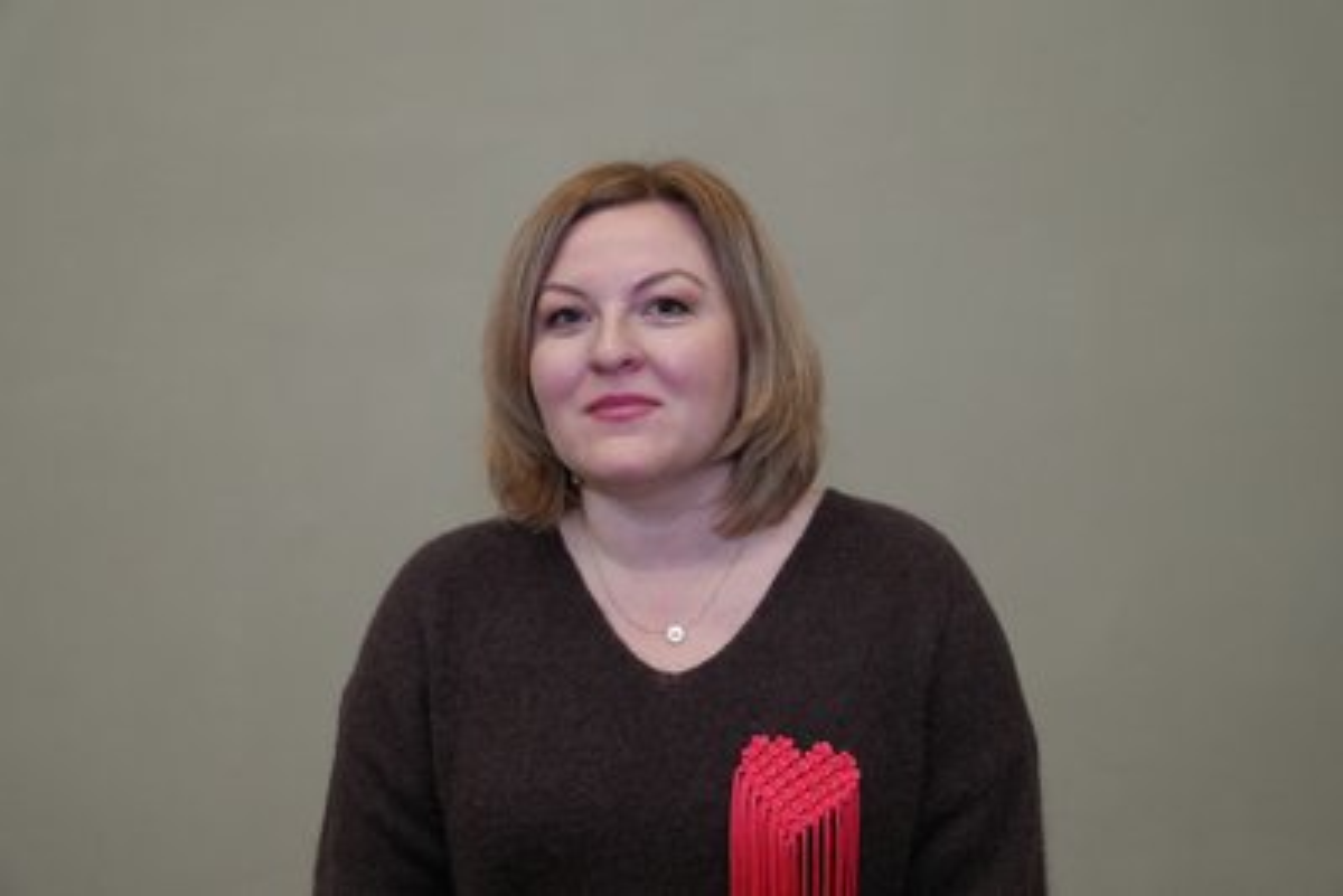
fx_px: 1231
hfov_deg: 57.2
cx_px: 672
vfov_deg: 40.0
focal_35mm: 33
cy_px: 448
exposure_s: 1/160
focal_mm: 33
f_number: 4
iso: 6400
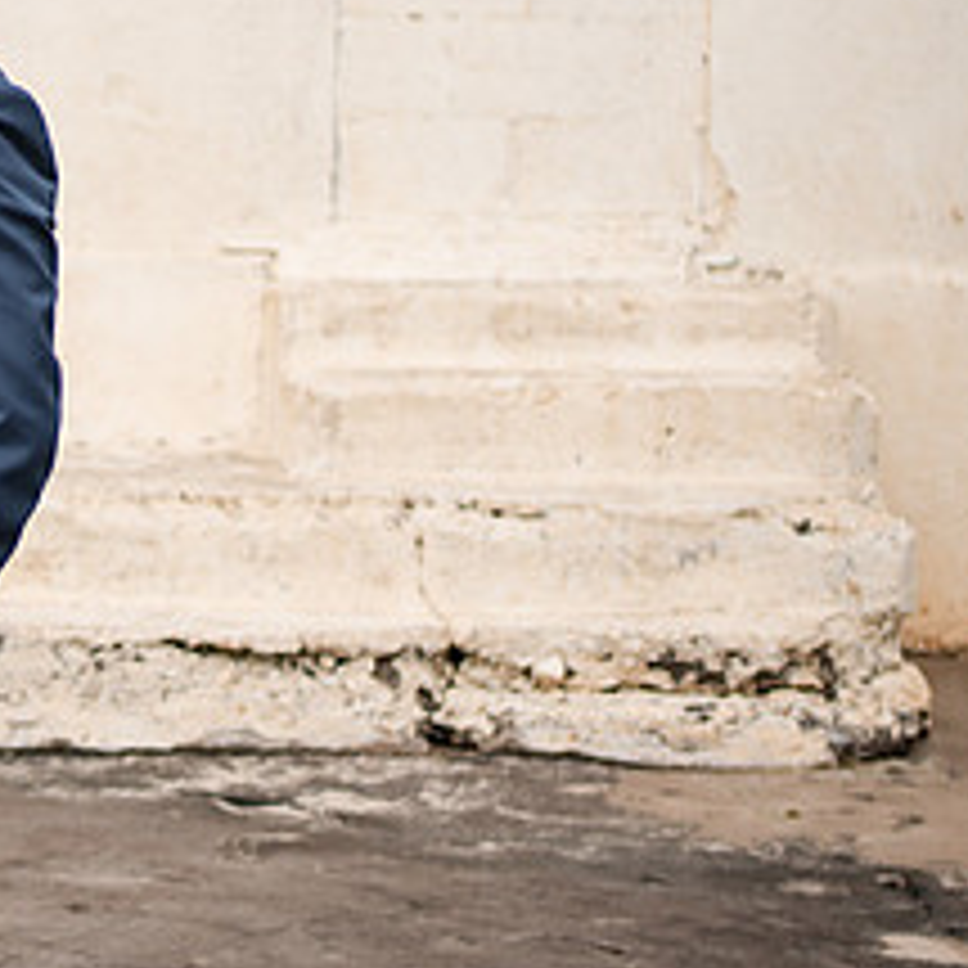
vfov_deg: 14.5
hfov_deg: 14.0
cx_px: -324
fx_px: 3765
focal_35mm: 119
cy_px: 151
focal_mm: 35
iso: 100
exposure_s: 1/2500
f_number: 1.8
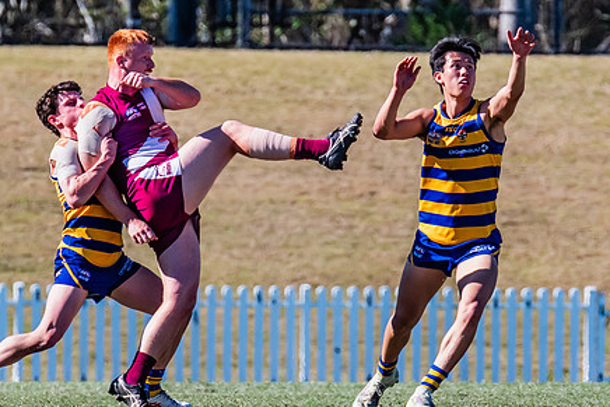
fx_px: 17610
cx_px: 263
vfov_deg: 1.3
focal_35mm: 1039
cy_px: 199
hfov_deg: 2.0
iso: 800
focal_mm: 420
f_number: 9
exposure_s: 1/1600
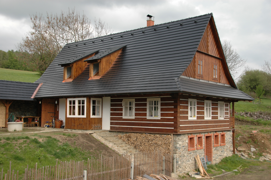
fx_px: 327
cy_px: 90
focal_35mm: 44
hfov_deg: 45.0
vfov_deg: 30.8
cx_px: 136
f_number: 5
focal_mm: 29
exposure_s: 1/500
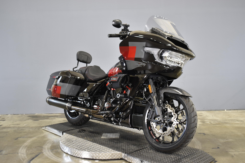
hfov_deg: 47.9
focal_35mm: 40
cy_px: 82
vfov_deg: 33.0
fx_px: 276
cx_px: 122
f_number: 4
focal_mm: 27
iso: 400
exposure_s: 1/10
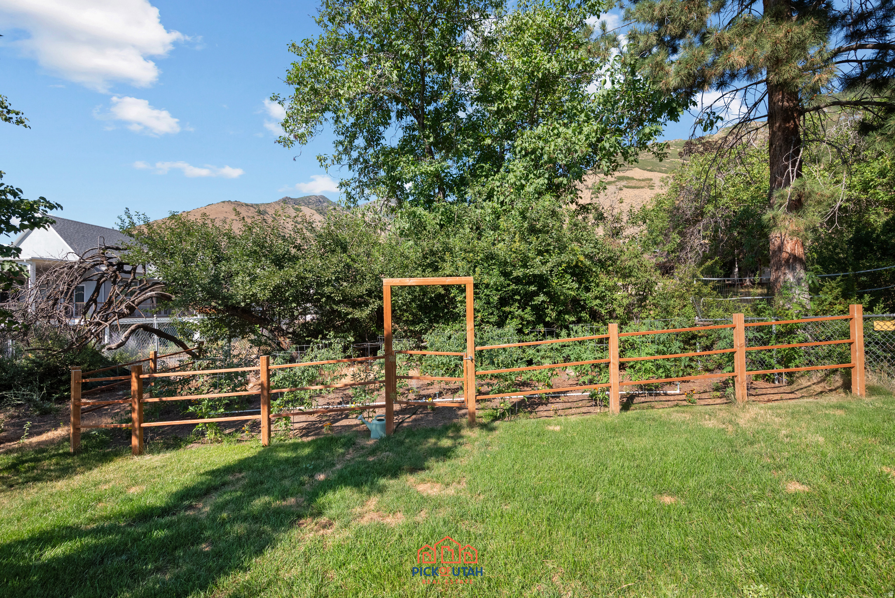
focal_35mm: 16
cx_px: 448
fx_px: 398
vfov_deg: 73.8
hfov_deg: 96.7
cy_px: 299
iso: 1600
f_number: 8
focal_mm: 16
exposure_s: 1/400
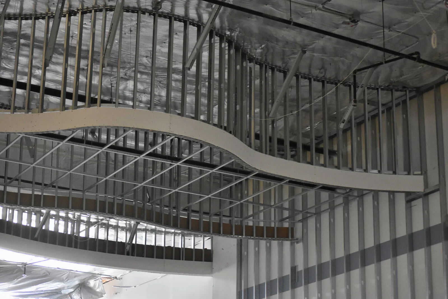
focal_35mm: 82
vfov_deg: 16.6
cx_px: 224
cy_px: 150
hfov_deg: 24.6
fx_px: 1027
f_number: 4
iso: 3200
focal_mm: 55
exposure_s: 1/60
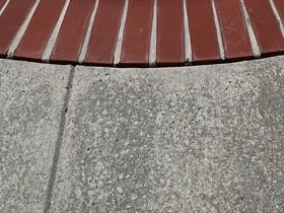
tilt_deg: -17.0
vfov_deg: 15.1
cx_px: 207
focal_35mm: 65
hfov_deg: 29.4
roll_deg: -1.2
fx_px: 533
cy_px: -279
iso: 32
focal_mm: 1.57
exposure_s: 1/404
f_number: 1.8
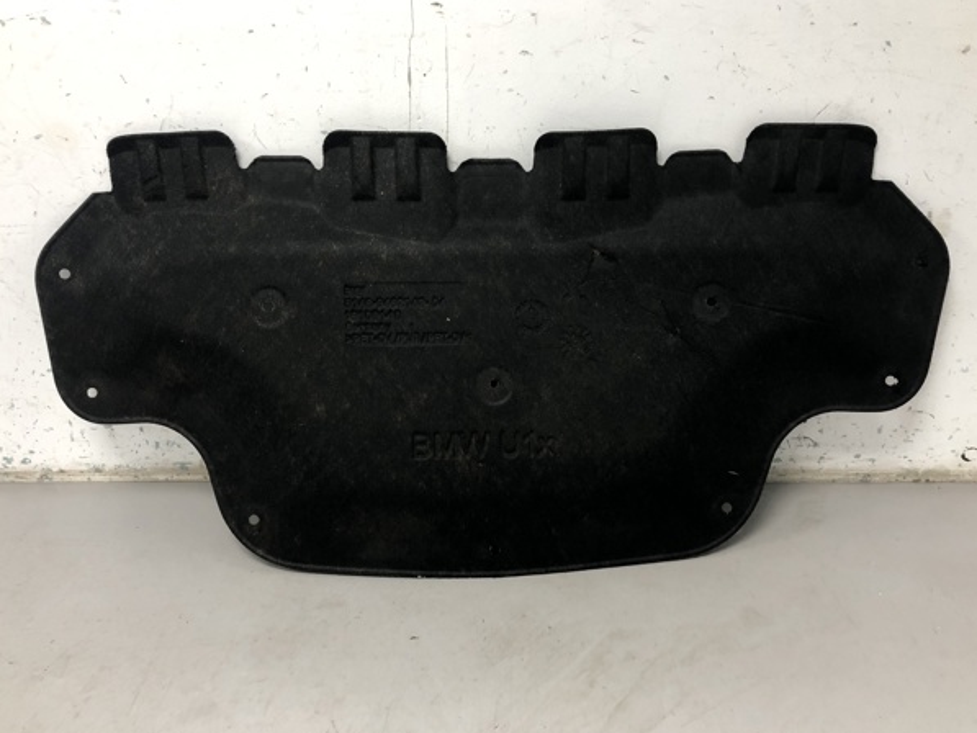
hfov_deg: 60.0
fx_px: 847
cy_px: 352
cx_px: 484
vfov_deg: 46.8
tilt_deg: -24.9
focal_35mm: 30
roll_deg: +1.8
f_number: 1.8
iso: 40
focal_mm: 4
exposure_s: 1/25
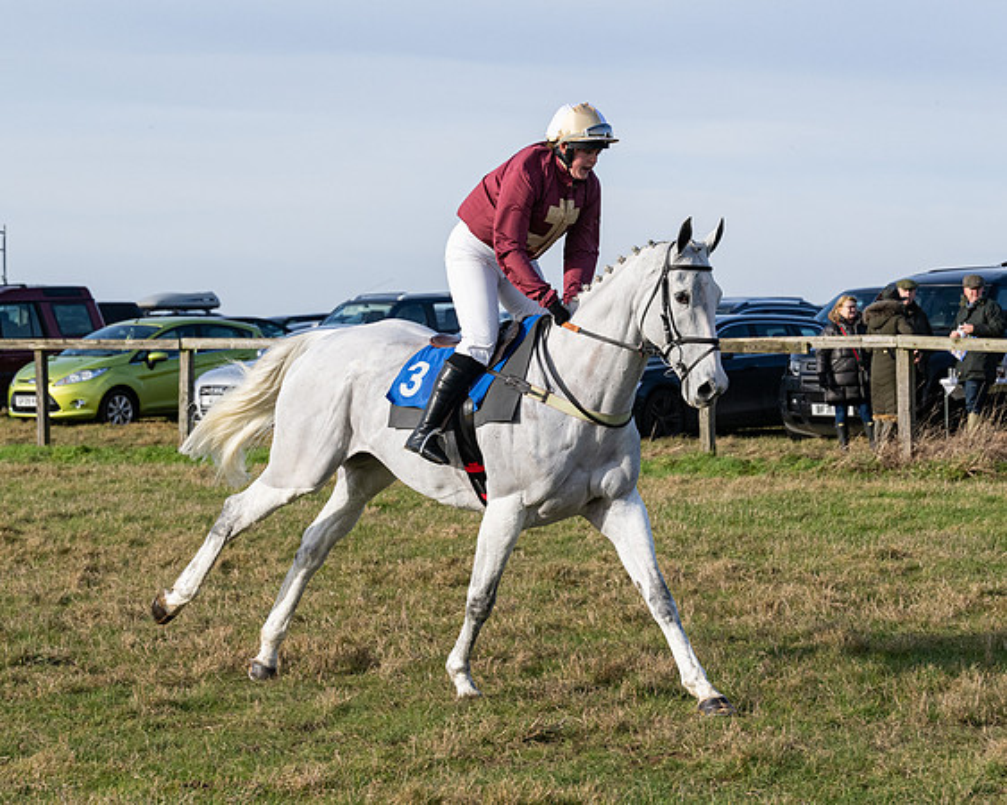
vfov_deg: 11.7
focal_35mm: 132
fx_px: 3930
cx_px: 452
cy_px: 461
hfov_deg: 14.6
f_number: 5
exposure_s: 1/3200
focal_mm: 70
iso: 400
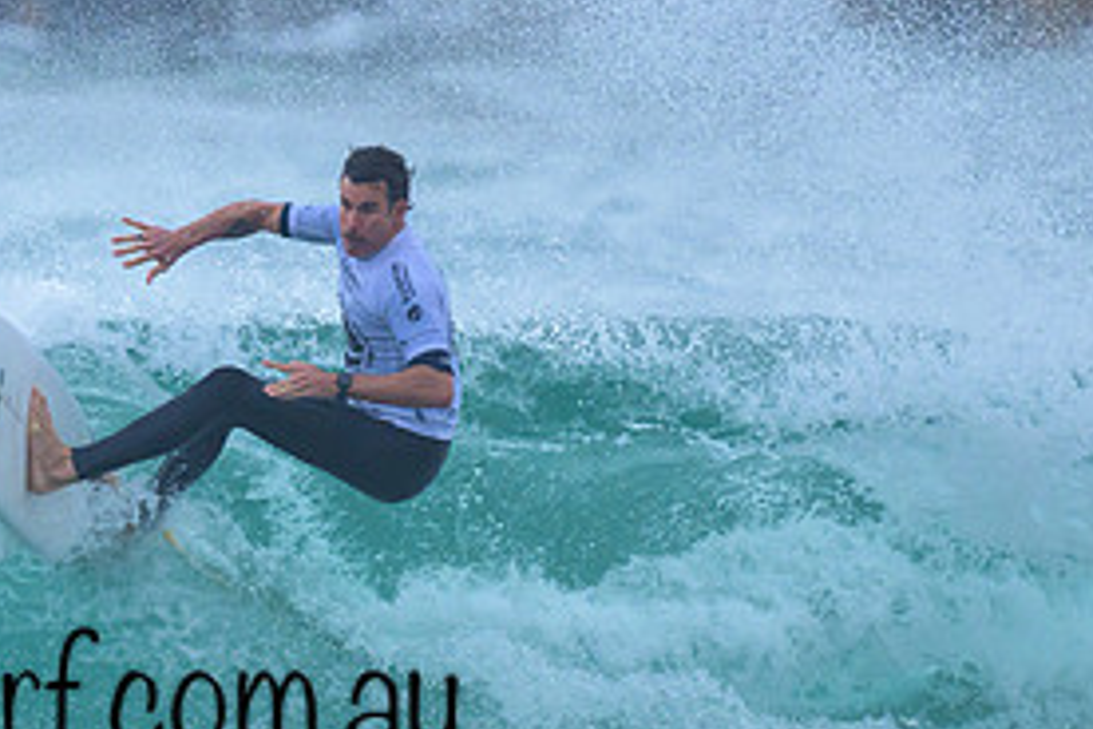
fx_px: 70280
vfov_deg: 0.6
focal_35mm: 2315
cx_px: -140
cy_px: 695
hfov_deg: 0.9
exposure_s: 1/2000
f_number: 6.3
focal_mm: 800
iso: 900
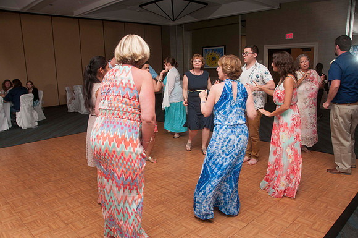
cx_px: 179
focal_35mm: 27
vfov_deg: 47.8
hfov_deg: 67.5
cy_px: 119
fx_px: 268
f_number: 5.6
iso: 400
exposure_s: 1/60
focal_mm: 18
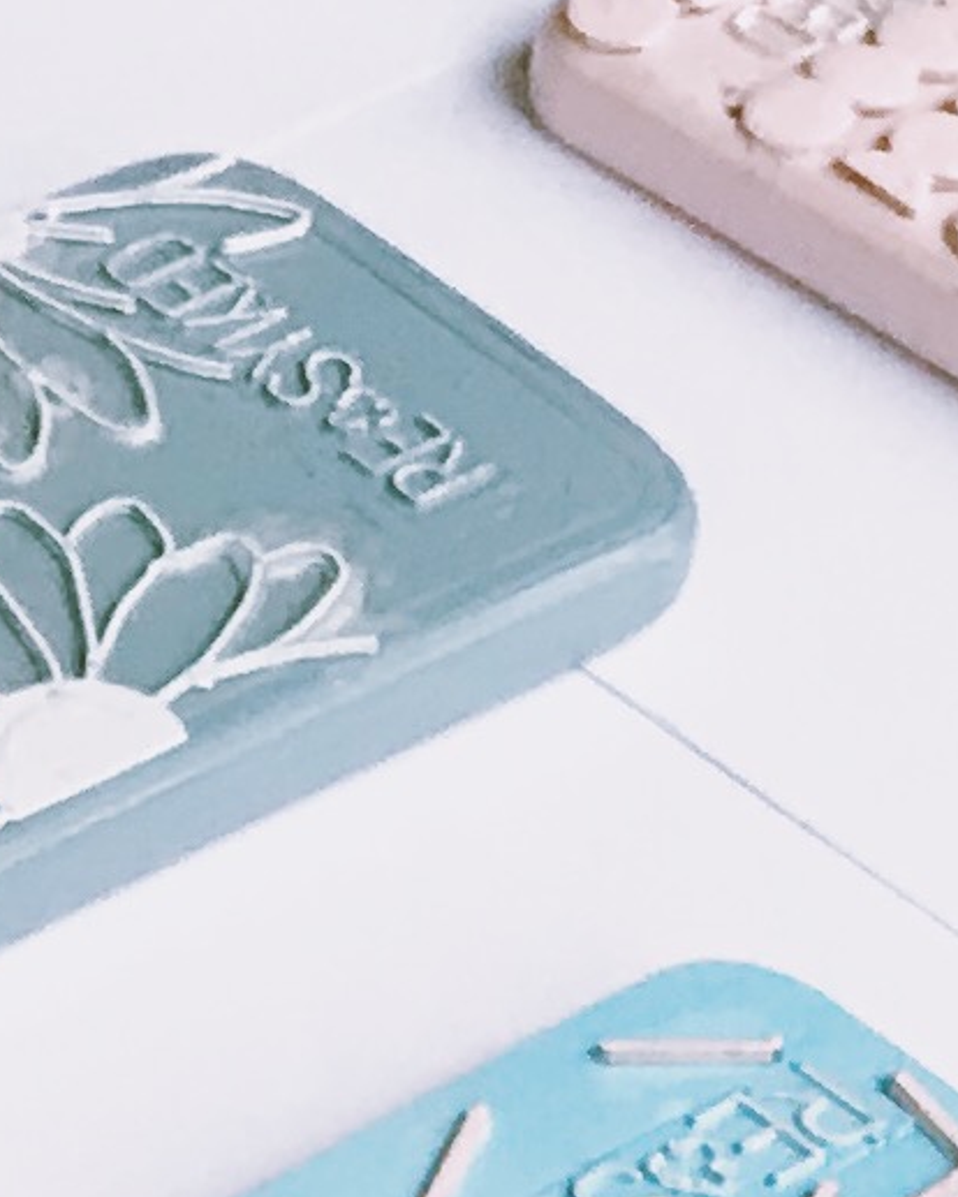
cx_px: -736
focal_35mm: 213
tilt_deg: -51.2
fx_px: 7545
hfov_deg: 7.1
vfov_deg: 8.5
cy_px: 2556
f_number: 1.8
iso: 25
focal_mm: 3.99
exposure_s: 1/40
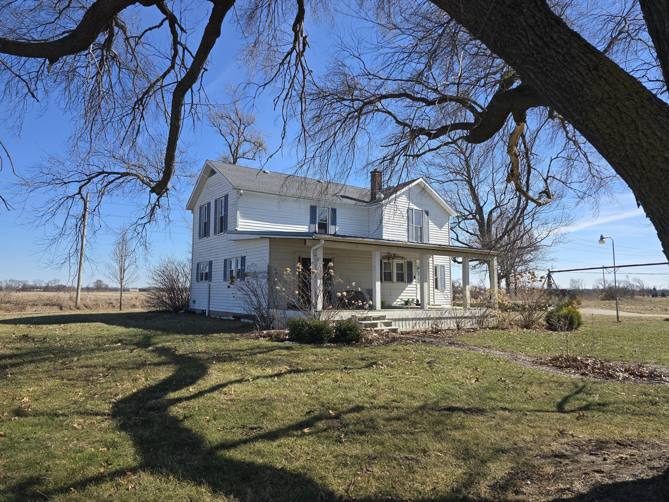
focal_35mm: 23
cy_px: 251
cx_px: 334
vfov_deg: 58.9
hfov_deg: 73.9
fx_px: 445
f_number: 1.7
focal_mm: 6.3
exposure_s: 1/588
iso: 12
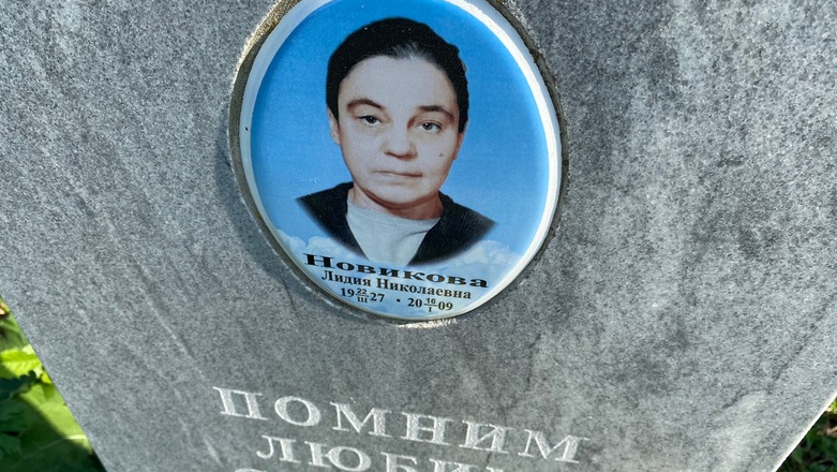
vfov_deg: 40.2
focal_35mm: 29
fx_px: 644
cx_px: 420
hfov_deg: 66.0
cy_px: 212
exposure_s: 1/1429
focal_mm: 4.25
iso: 32
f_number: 1.8
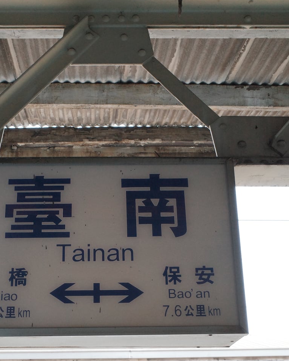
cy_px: 292
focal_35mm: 44
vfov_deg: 40.2
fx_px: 470
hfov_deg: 33.8
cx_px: 92
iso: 1600
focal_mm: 18.3
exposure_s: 1/400
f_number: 5
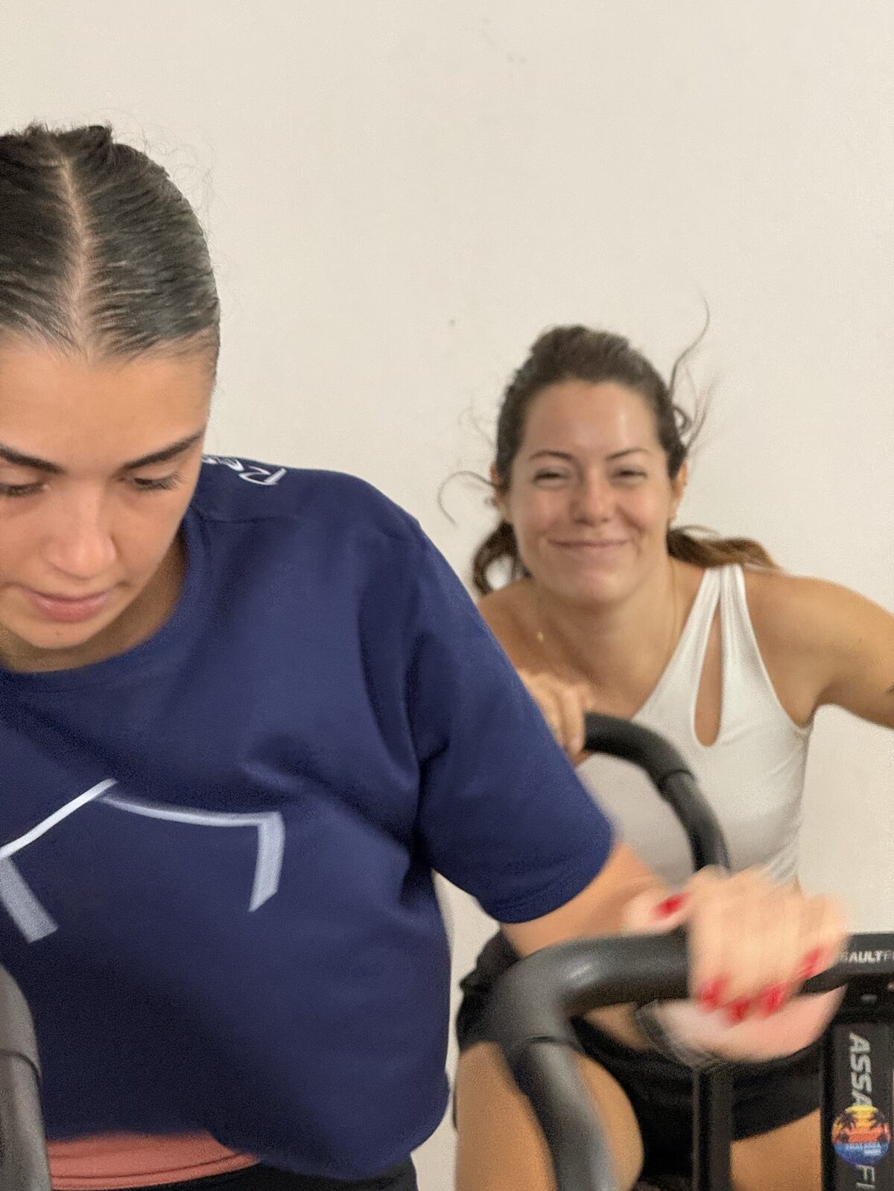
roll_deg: -0.4
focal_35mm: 120
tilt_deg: -2.4
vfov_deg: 16.4
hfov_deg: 12.3
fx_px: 4132
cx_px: 447
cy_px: 596
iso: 400
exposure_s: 1/50
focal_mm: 15.66
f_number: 2.8
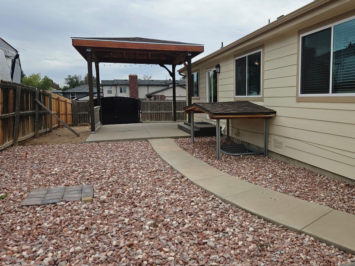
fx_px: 287
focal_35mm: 28
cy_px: 122
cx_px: 215
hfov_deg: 62.8
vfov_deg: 49.7
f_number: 1.8
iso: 25
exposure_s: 1/1663
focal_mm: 5.4
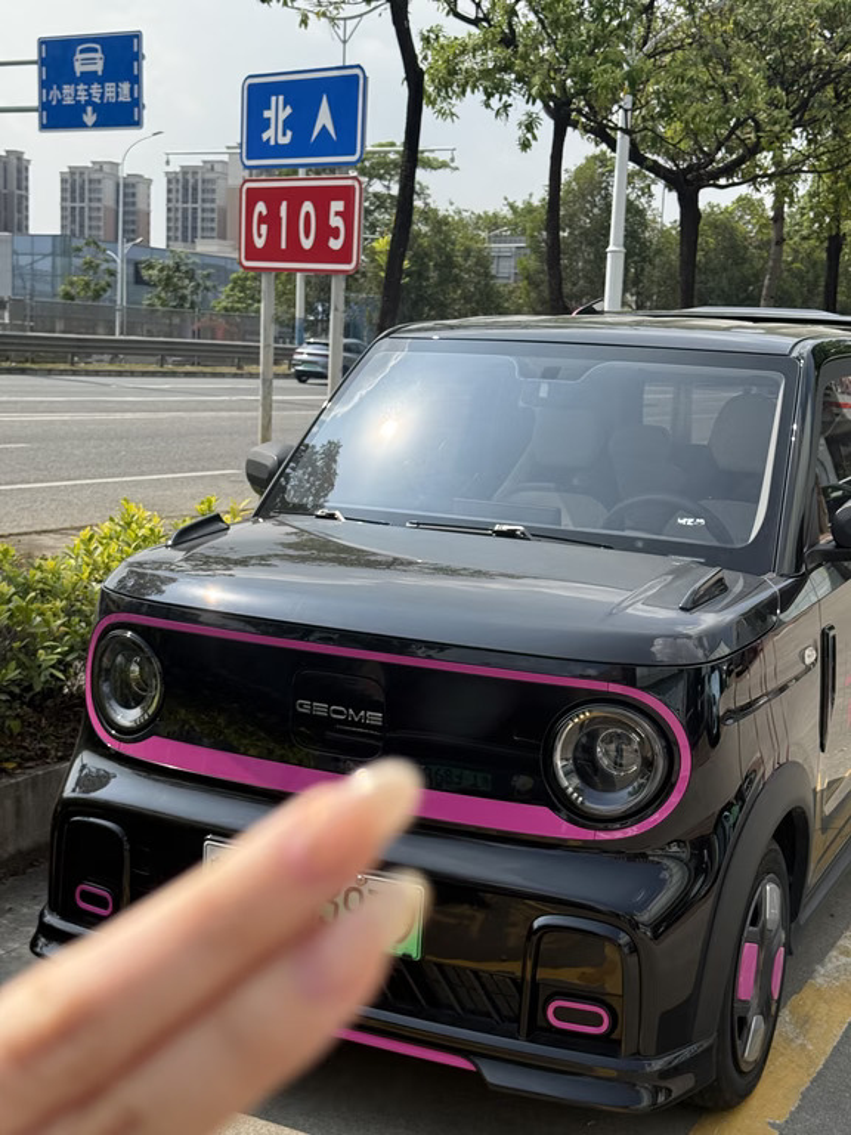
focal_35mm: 48
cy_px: 568
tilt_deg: -7.2
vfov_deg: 39.7
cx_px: 426
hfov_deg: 30.3
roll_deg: -3.0
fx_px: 1573
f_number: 1.78
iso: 80
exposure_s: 1/3704
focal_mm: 6.76
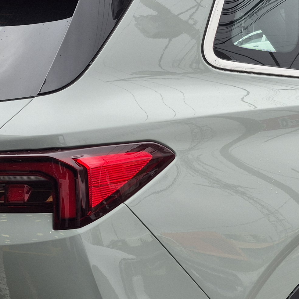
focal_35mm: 83
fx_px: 811
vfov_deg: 20.8
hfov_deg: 20.8
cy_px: 192
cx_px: 190
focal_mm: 5.4
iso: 25
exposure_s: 1/362
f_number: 1.8
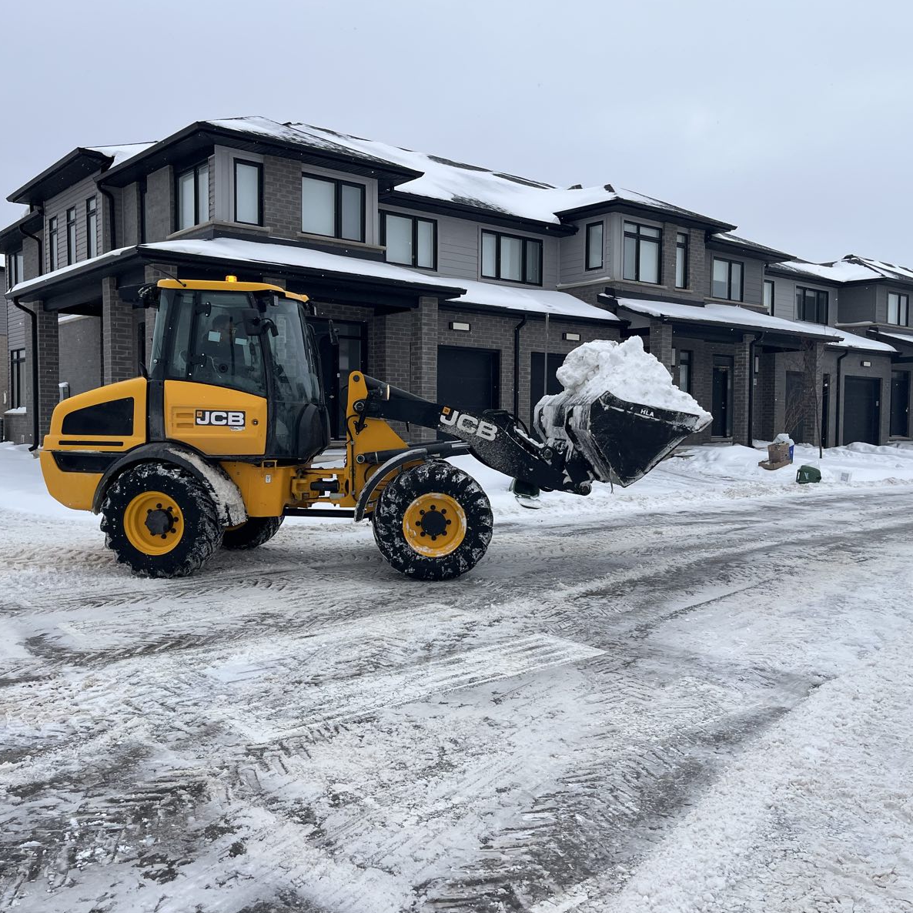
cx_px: 463
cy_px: 458
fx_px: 925
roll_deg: -0.7
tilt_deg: -3.1
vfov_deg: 52.5
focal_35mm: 31
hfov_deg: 52.5
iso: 50
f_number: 1.6
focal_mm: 5.1
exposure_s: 1/3876
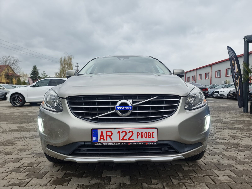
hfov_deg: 71.6
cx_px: 126
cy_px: 94
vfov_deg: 56.8
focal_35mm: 24
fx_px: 175
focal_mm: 6.7
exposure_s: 1/123
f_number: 1.8
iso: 50
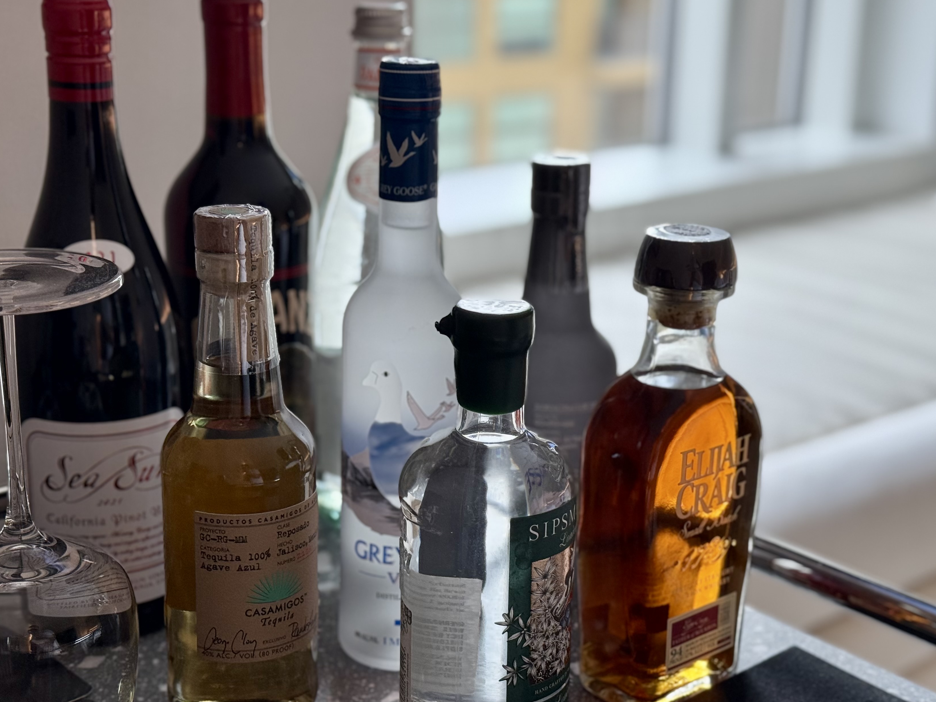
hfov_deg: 32.7
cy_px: 380
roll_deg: -1.1
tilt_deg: -18.3
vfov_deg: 24.8
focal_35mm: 59
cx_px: 450
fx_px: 1595
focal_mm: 6.76
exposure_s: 1/120
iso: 80
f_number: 1.78
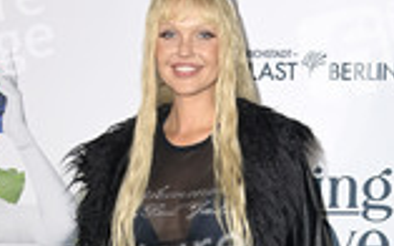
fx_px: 1116
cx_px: 198
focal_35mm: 104
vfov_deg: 11.8
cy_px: 419
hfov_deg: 20.0
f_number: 5.6
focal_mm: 40
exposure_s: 1/250
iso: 640
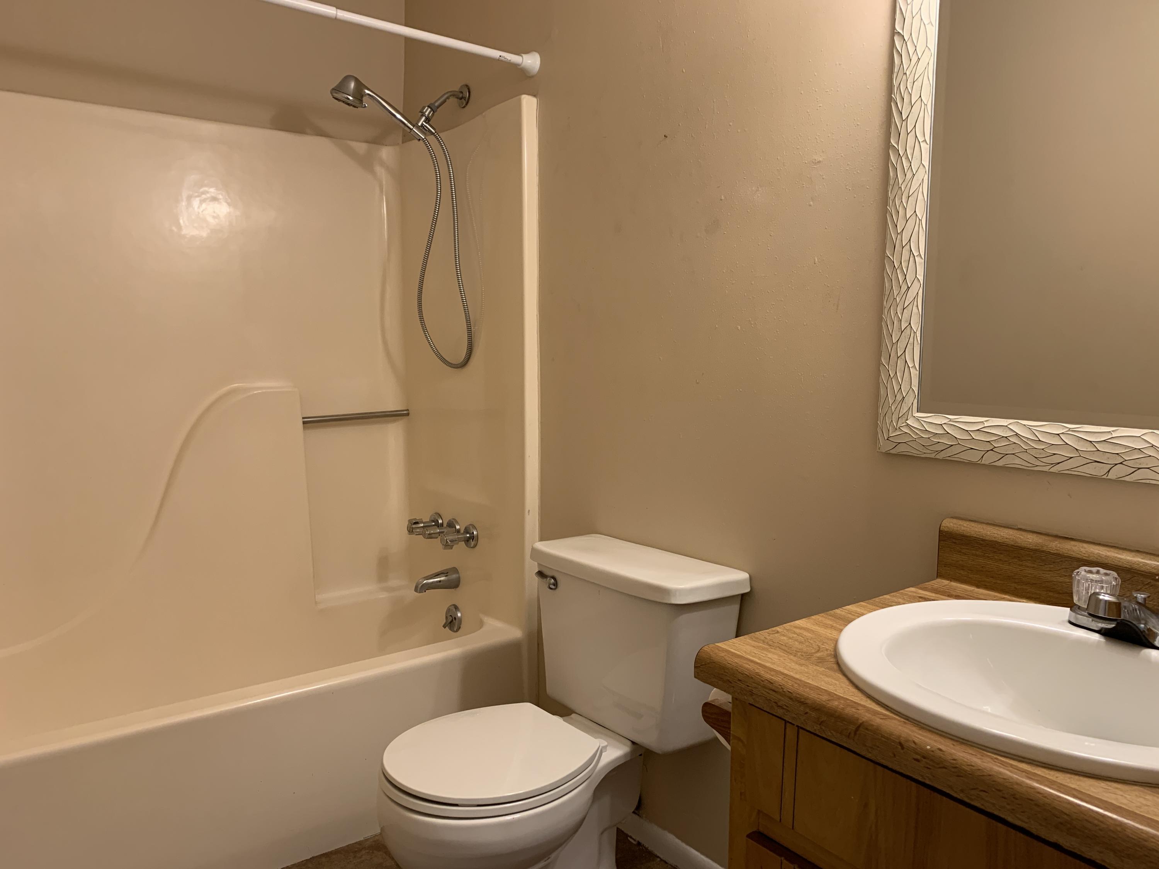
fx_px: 871
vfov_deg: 53.1
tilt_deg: -6.4
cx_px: 580
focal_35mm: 26
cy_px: 434
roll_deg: -0.3
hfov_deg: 67.3
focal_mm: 4.25
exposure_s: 1/60
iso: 125
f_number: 1.8
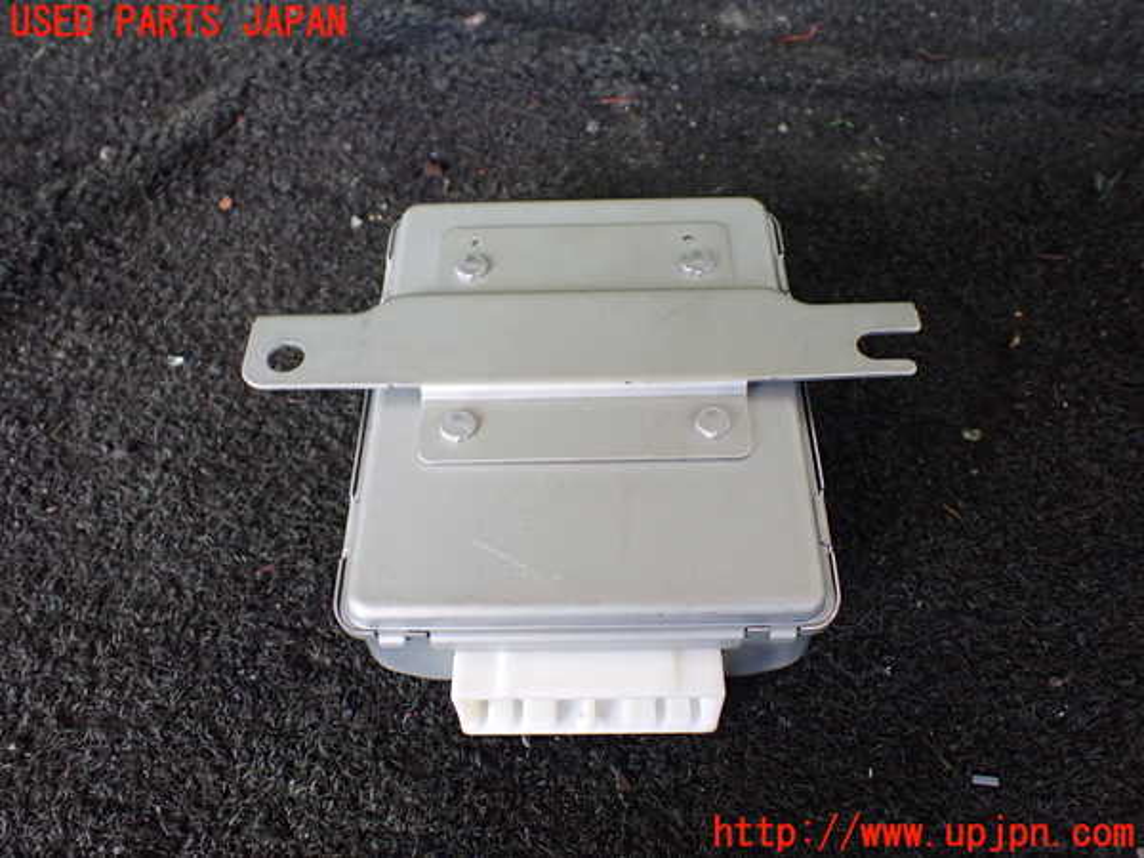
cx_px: 572
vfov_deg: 46.8
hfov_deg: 60.0
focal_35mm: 30
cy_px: 429
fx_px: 991
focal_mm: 5.4
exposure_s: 1/125
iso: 400
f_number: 2.3
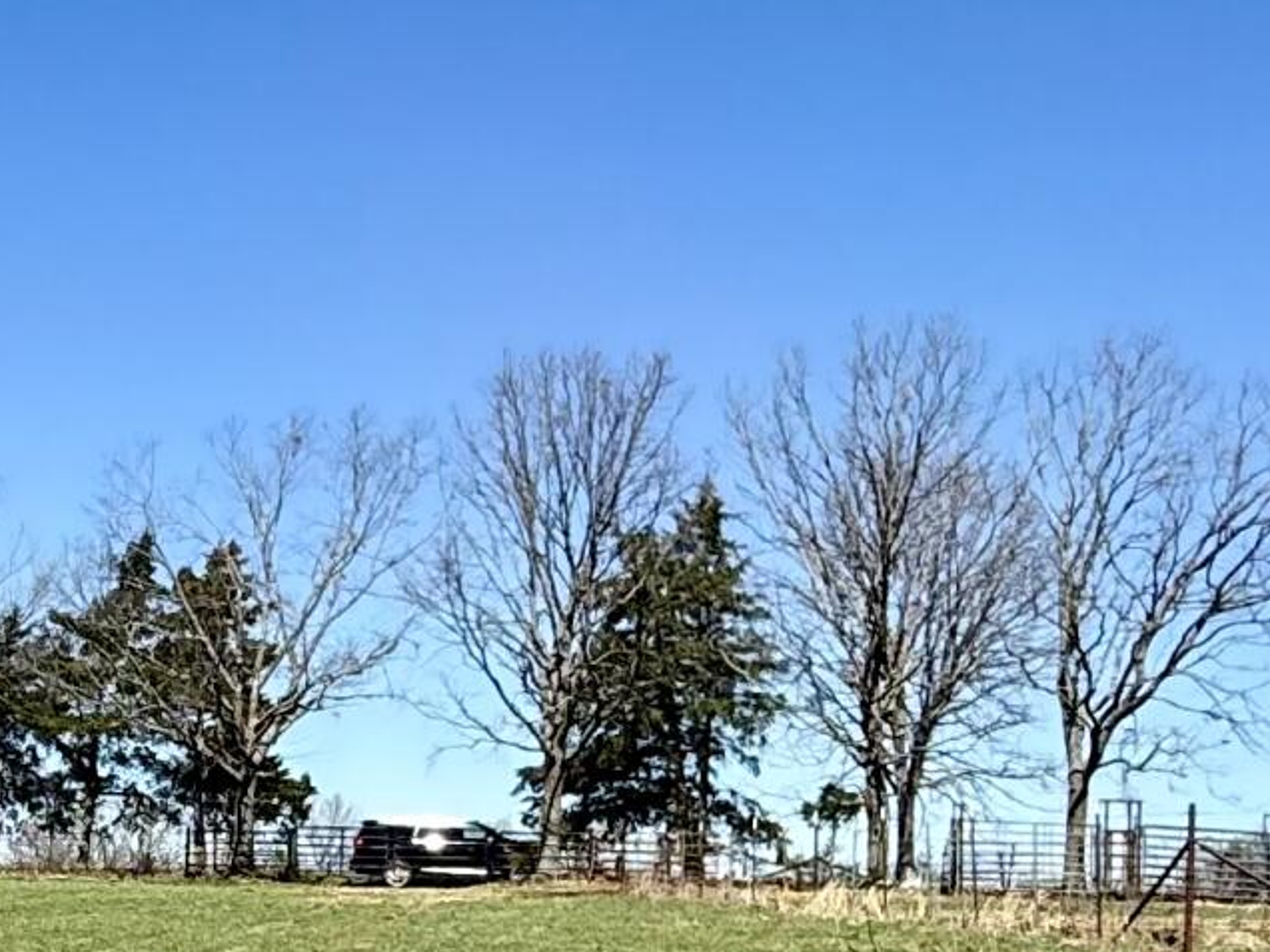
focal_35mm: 66
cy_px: 728
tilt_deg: +2.6
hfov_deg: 28.1
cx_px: 80
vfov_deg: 22.0
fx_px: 2421
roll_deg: -0.8
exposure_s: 1/2410
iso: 50
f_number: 2.2
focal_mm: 2.22
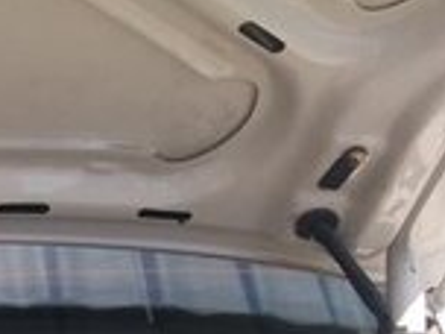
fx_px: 1170
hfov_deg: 16.8
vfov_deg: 13.4
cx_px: -410
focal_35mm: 91
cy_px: 713
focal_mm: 3.57
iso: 100
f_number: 2
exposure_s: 1/573
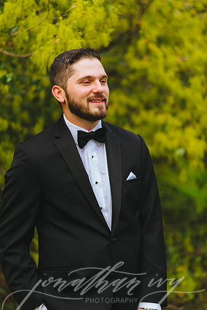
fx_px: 733
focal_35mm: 85
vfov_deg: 23.9
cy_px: 155
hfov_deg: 16.1
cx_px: 104
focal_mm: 85
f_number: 2
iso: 200
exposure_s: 1/1000
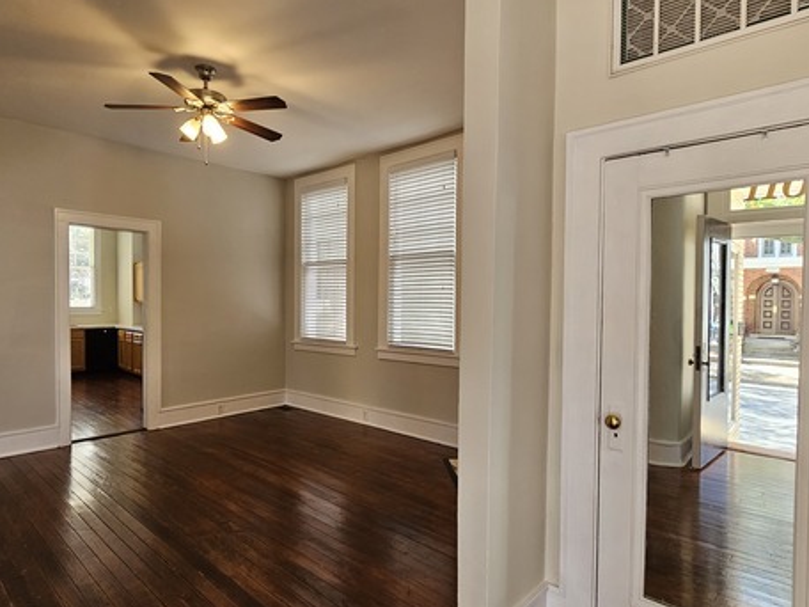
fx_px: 444
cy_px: 312
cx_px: 363
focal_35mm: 19
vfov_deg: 68.7
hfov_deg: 84.4
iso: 125
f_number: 2.2
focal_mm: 2.2
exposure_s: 1/60
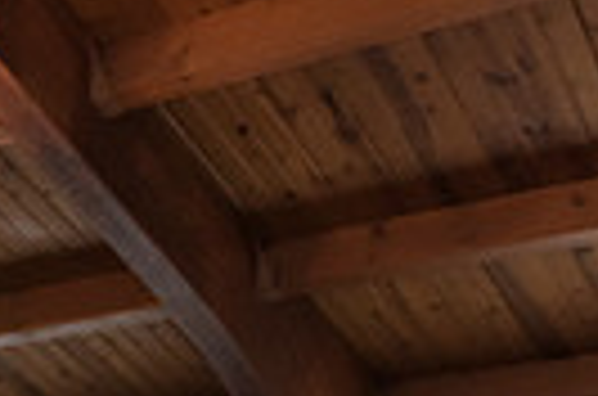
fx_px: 1740
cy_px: 835
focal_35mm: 105
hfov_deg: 16.8
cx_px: -414
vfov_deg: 11.5
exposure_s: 1/100
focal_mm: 24
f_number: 3.5
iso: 1600
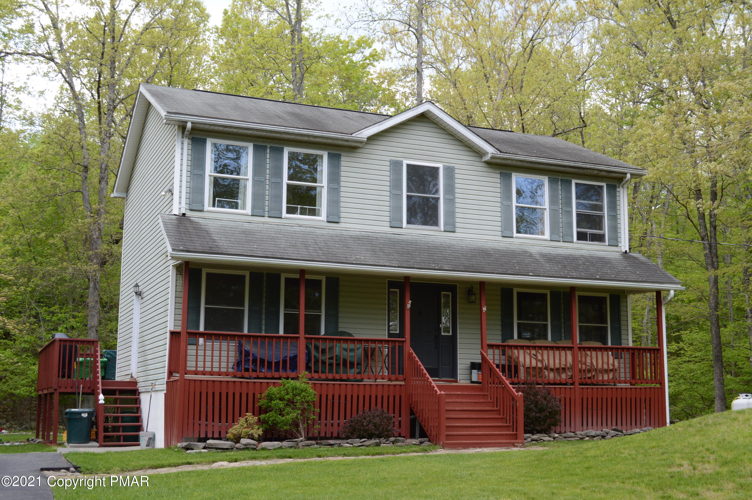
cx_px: 376
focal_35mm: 45
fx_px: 939
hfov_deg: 43.6
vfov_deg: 29.8
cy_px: 250
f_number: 7.1
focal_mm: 30
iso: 400
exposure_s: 1/200
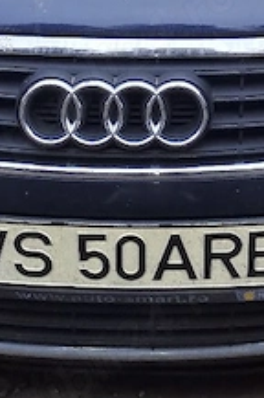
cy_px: -176
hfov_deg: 14.2
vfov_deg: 19.0
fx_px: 1059
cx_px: 191
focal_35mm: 96
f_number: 1.8
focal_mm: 4.65
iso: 32
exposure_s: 1/213
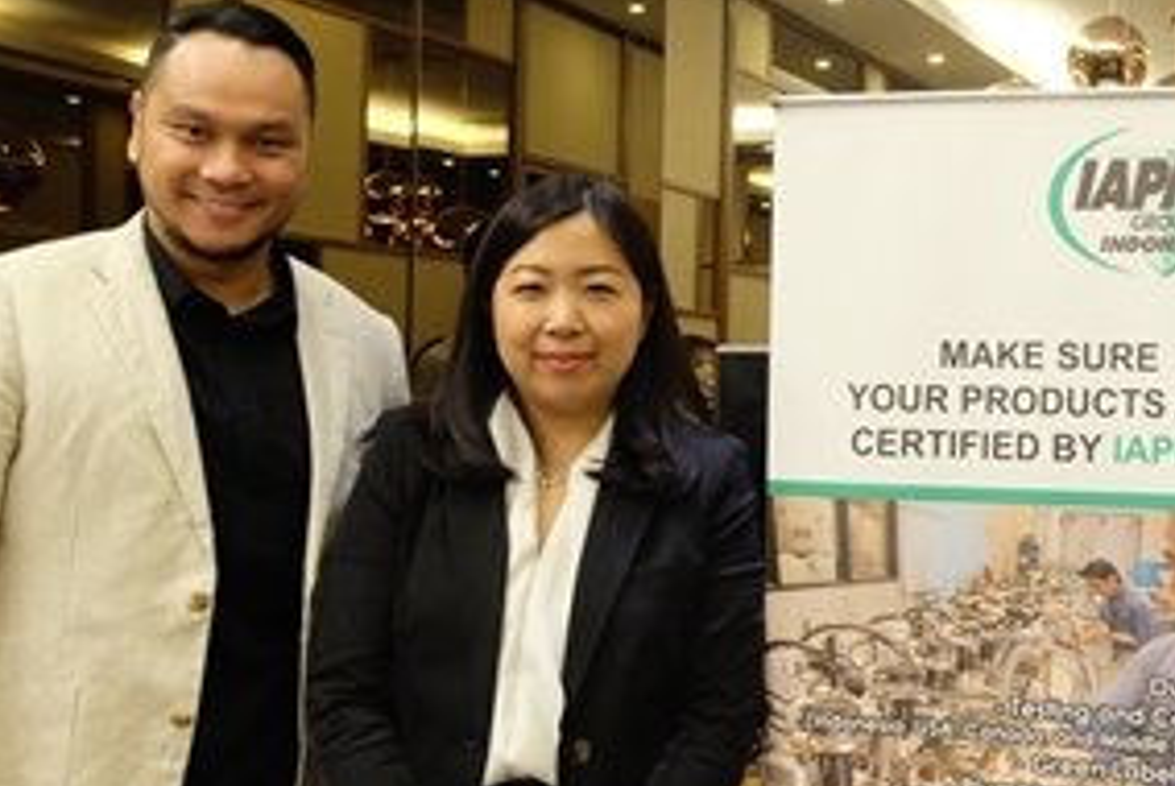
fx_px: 1764
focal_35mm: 54
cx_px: 918
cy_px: 395
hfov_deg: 35.8
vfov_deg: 25.1
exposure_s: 1/20
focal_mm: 16
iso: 3200
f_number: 4
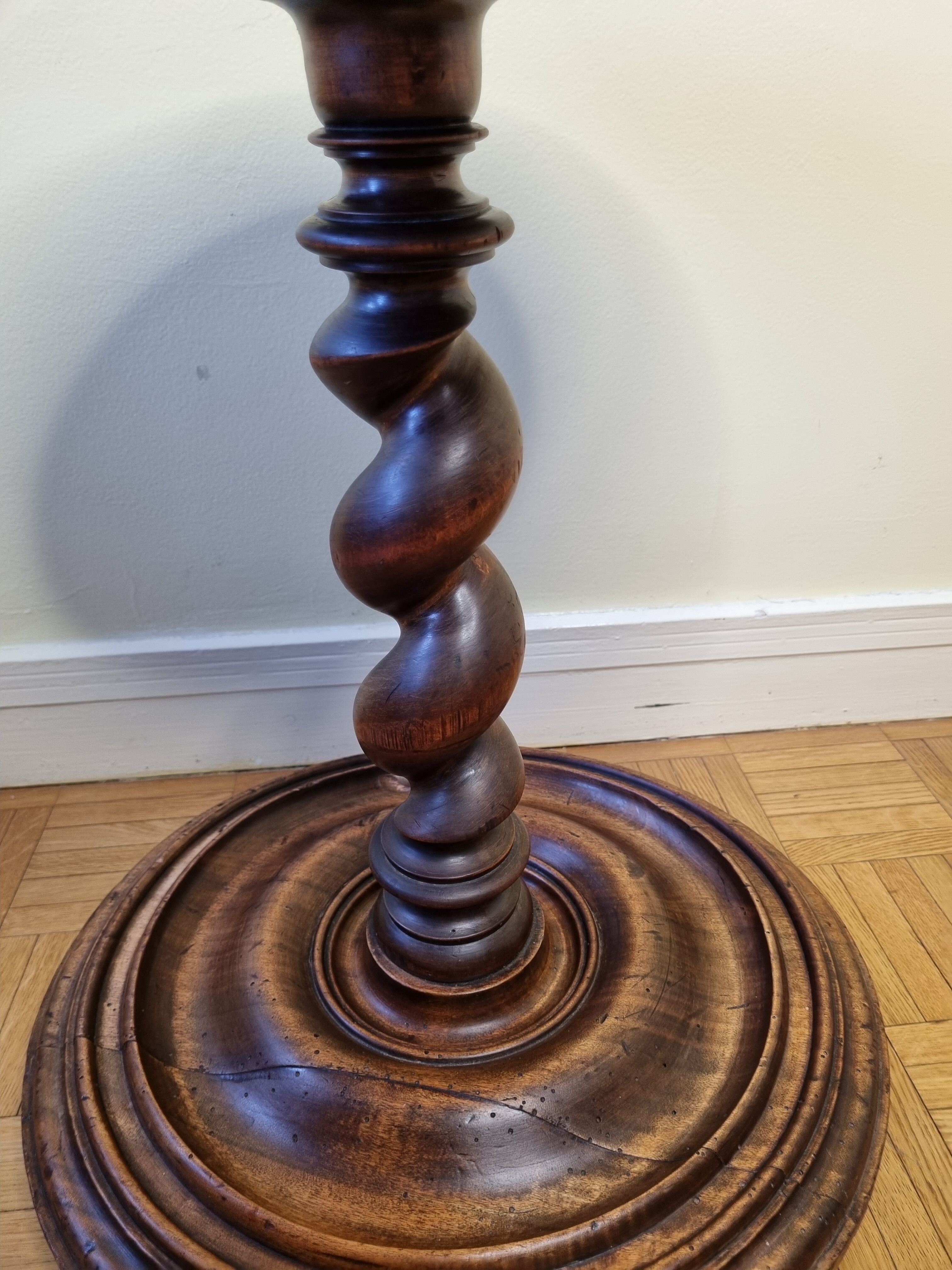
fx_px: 953
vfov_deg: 67.3
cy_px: 635
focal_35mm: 26
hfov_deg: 53.1
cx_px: 476
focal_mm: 5.4
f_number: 1.8
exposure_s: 1/100
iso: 200
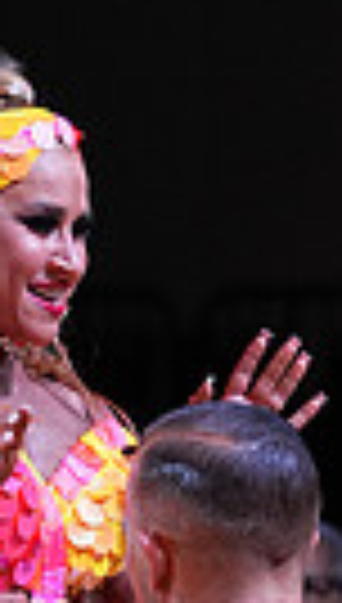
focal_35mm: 611
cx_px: -56
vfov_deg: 3.5
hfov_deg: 2.0
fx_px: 9789
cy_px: 842
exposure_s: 1/500
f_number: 4
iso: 1600
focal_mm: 135
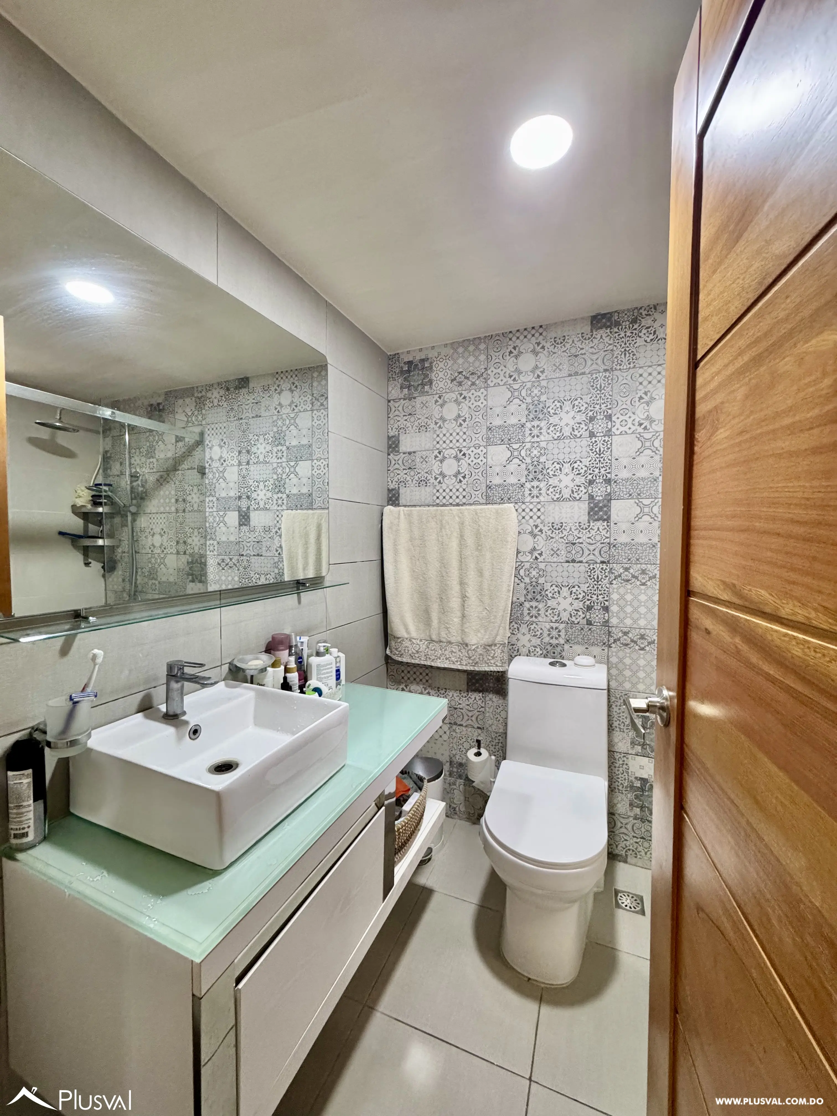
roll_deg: -0.3
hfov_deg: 85.7
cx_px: 418
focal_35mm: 14
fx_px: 451
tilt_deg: -3.1
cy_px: 558
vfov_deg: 102.1
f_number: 2.2
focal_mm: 2.22
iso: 320
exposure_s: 1/60
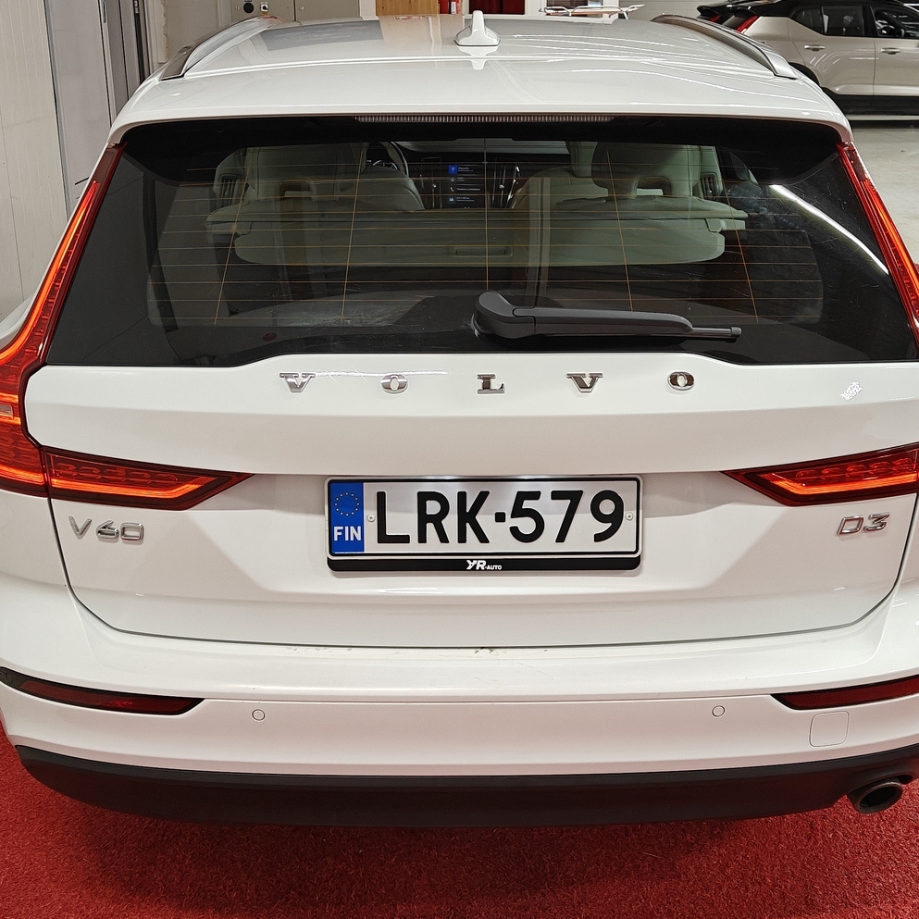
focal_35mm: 41
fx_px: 1231
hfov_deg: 40.9
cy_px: 453
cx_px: 475
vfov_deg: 40.9
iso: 100
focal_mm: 5.59
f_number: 1.8
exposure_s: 1/100
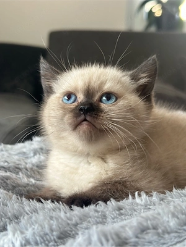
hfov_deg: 30.3
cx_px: 93
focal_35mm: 48
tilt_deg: -7.6
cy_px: 124
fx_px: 344
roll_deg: -2.1
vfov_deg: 39.7
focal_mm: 6.86
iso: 125
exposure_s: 1/121
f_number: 1.78
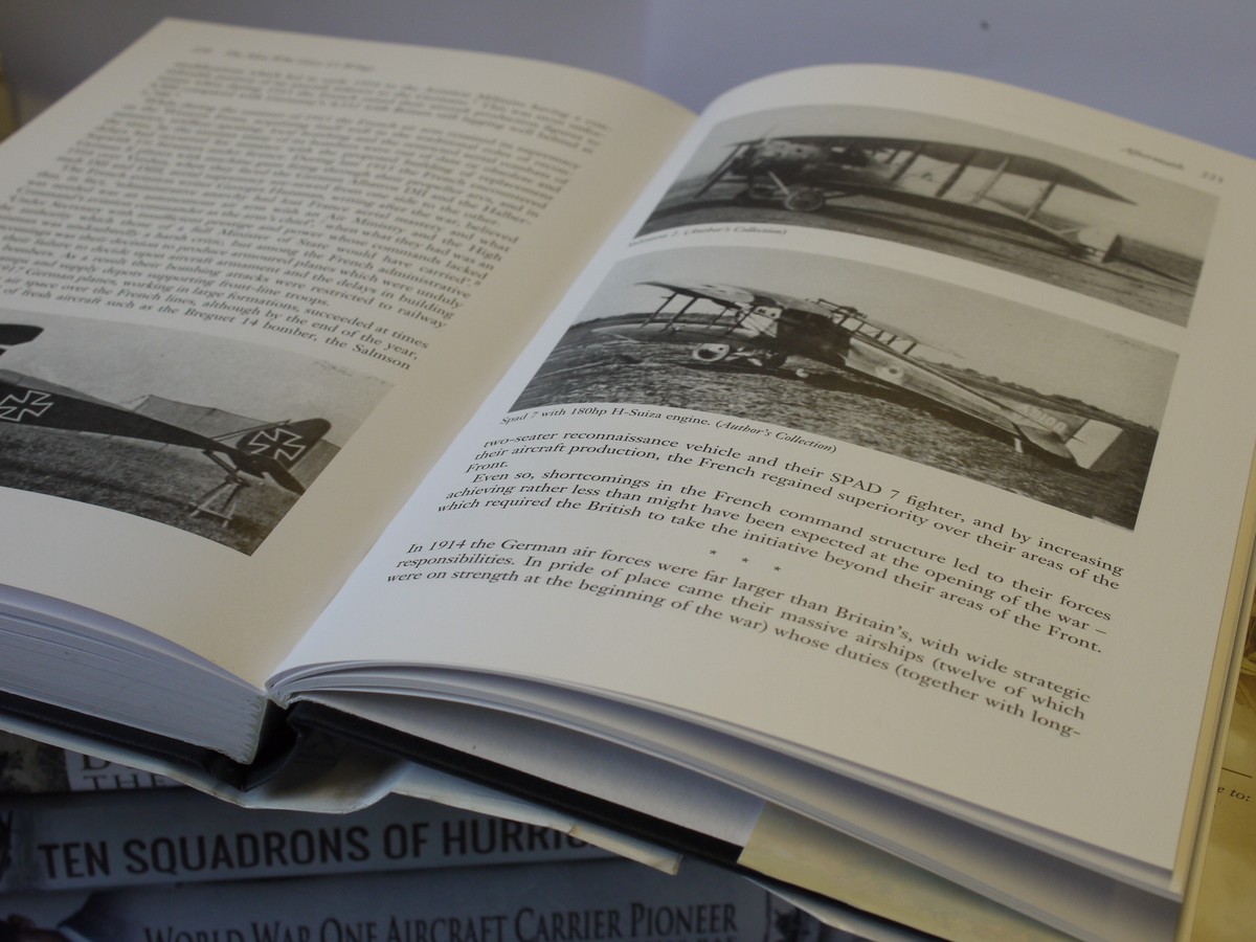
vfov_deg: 24.4
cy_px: 471
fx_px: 2177
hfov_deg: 32.2
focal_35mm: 60
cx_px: 628
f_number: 7.1
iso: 400
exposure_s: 1/100
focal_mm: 30
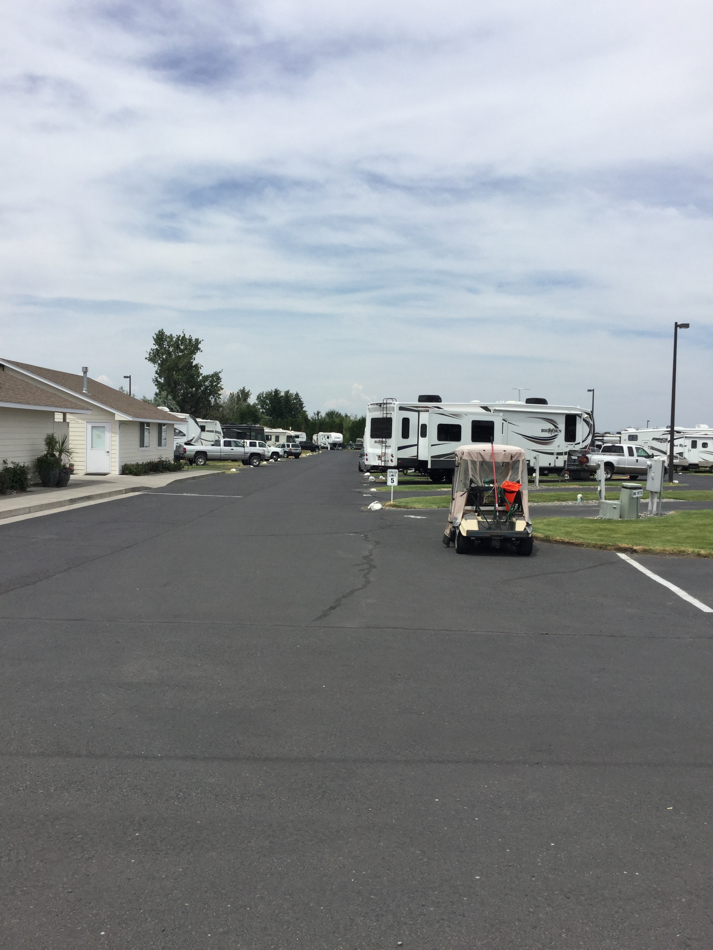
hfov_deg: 45.4
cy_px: 475
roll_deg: -2.9
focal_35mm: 31
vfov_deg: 58.4
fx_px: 851
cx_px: 356
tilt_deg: -3.2
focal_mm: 3.3
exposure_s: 1/1894
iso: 25
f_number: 2.4
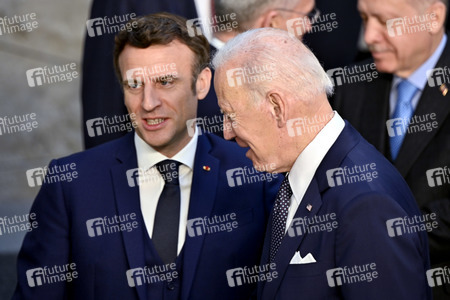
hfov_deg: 10.3
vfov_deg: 6.9
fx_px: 2500
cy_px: 150
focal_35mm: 200
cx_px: 225
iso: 400
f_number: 2.8
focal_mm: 200
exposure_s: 1/400
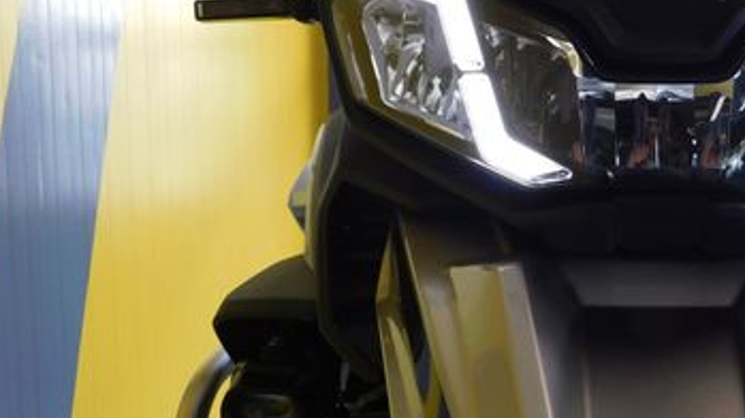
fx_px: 908
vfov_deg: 25.9
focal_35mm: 46
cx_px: 623
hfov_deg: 42.1
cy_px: 175
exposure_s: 1/50
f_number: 3
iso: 125
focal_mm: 4
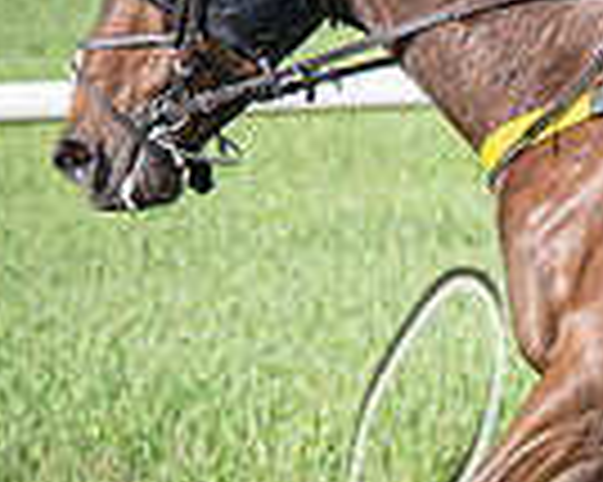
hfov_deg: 3.5
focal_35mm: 552
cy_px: 415
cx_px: 795
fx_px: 9844
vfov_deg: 2.8
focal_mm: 70
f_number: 4.5
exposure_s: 1/1600
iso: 200
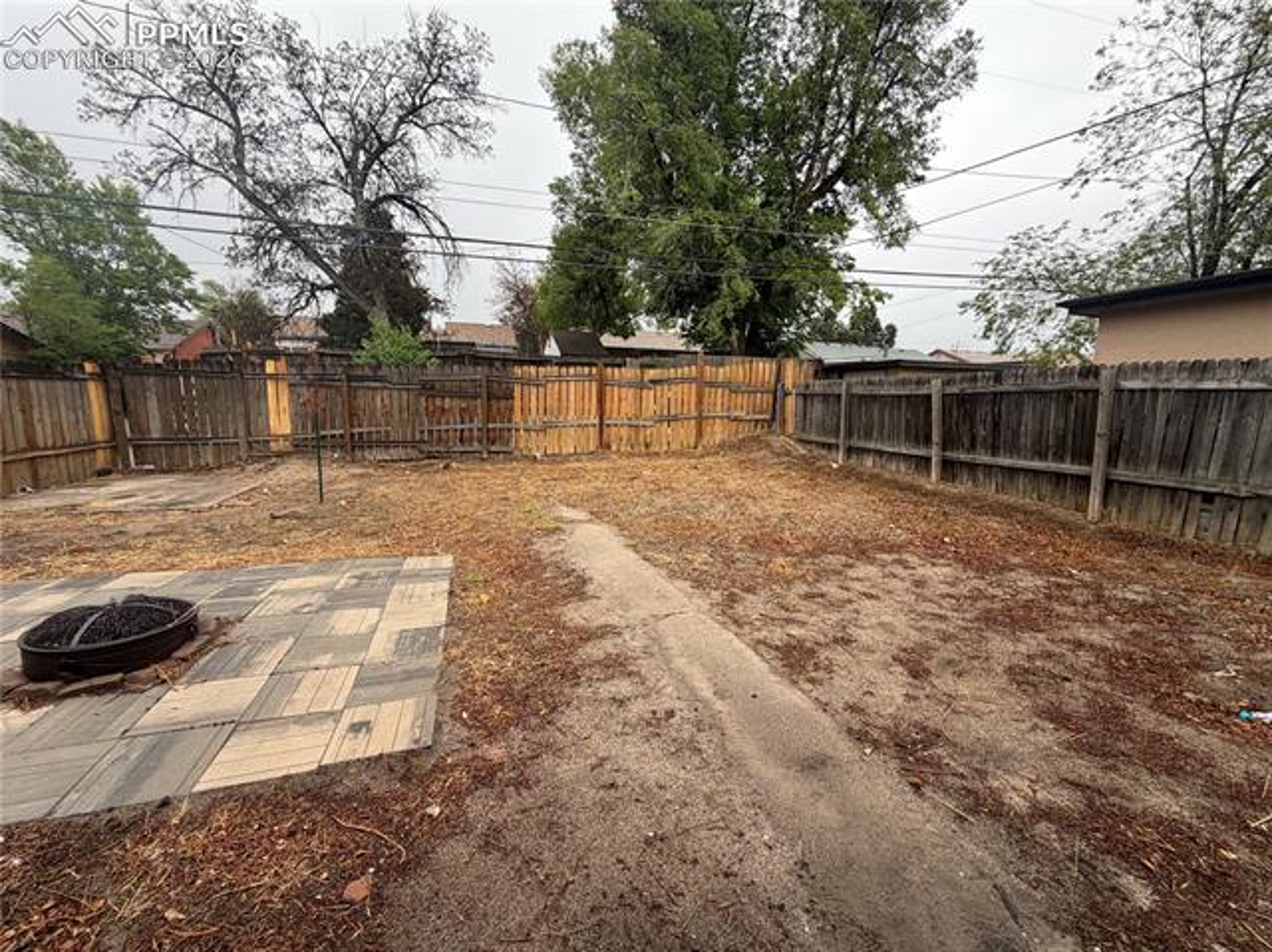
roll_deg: +1.5
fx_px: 514
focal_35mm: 14
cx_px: 636
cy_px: 476
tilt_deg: -11.6
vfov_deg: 85.6
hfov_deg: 102.1
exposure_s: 1/220
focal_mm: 2.22
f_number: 2.2
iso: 40
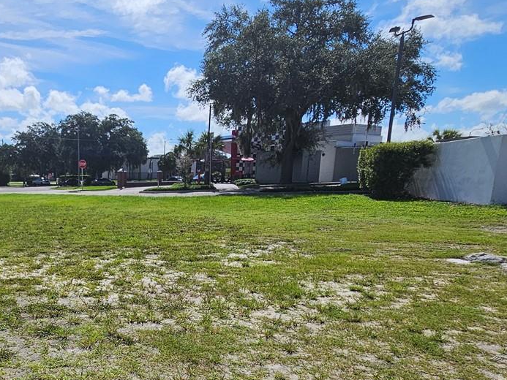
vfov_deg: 44.6
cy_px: 301
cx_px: 75
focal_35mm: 30
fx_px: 439
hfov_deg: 54.2
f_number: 2.2
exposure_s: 1/5075
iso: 50
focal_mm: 2.2
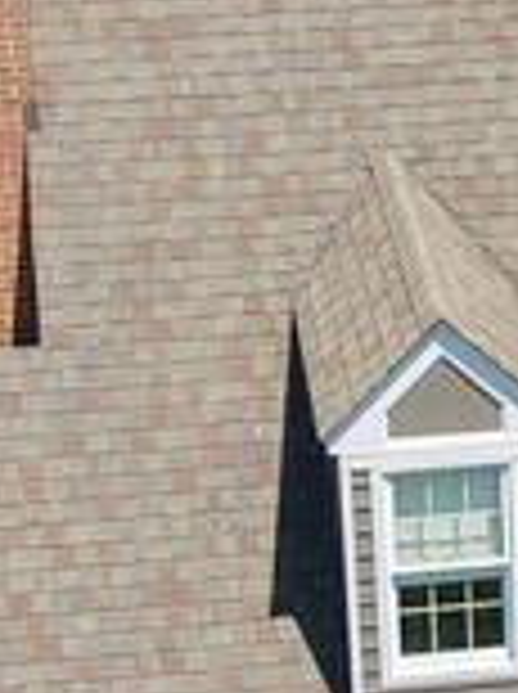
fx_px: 3201
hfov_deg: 9.1
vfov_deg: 12.3
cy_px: 536
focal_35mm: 160
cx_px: 676
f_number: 1.8
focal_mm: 8.67
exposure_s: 1/6000
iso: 320
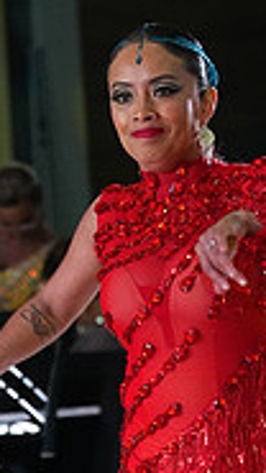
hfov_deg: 2.1
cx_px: 160
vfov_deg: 3.7
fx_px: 7276
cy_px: 580
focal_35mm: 580
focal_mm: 177
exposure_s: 1/400
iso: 8000
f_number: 6.3
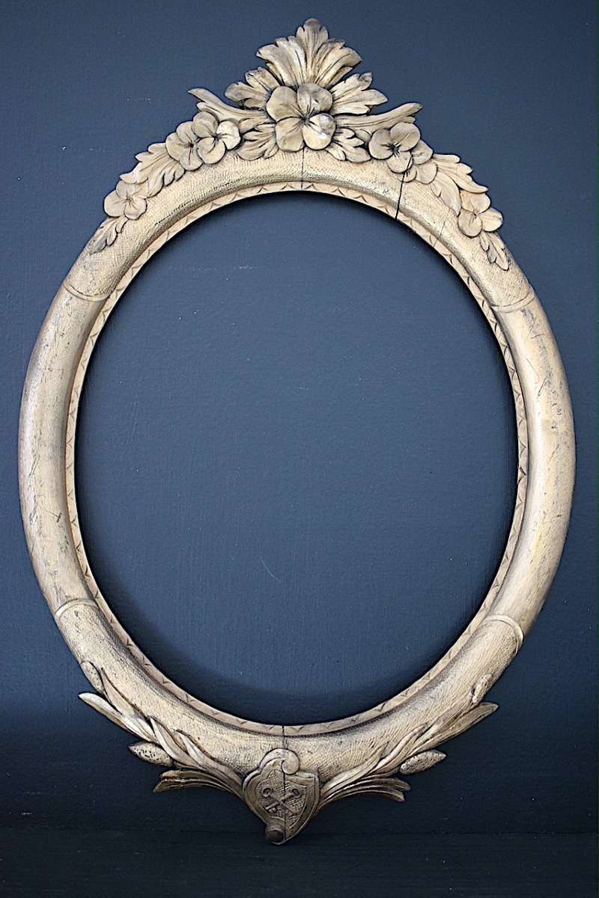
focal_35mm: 44
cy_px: 449
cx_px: 300
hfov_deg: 30.8
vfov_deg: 45.0
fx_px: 1086
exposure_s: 1/60
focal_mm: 29
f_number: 4.2
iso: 2200
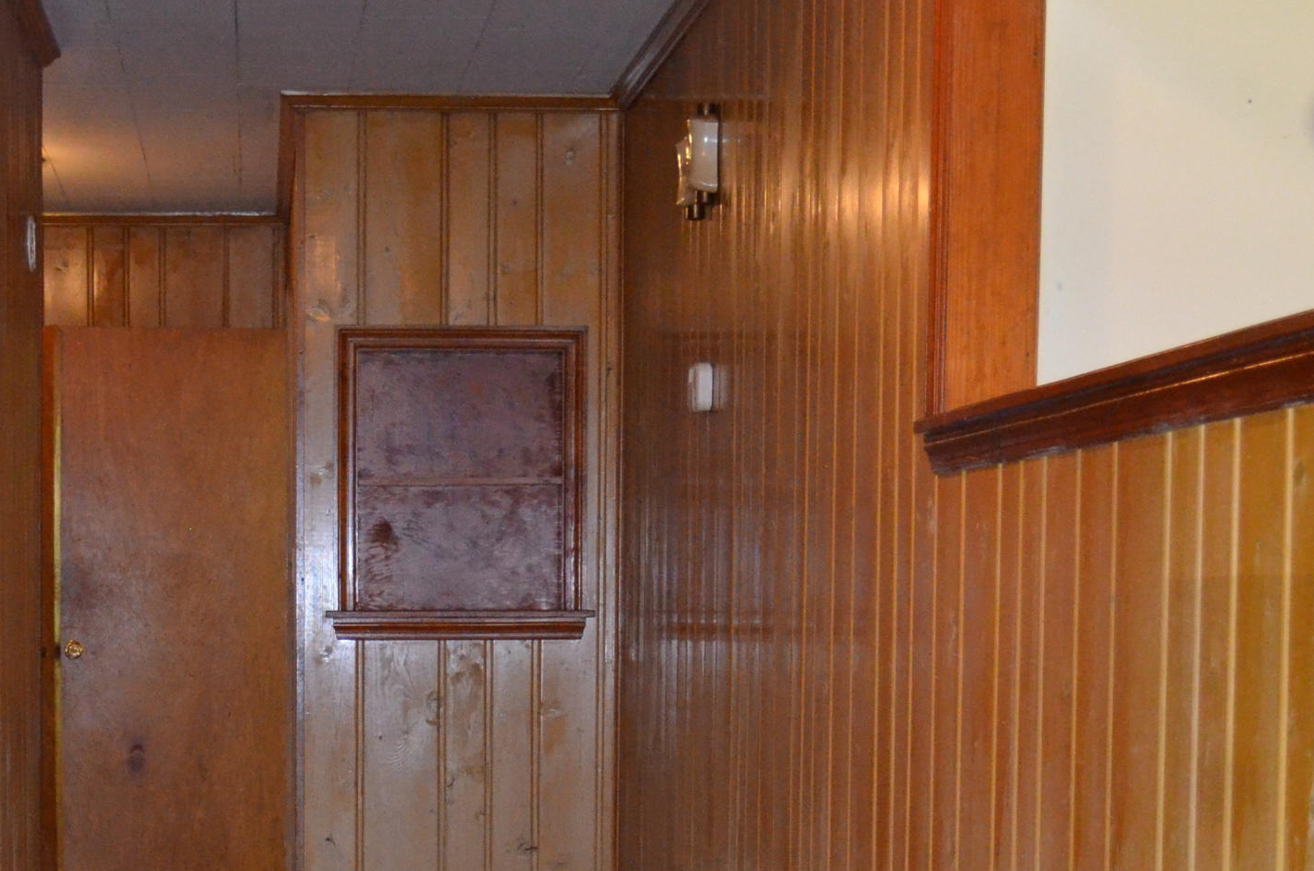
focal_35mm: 89
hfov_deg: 22.7
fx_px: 3242
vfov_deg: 15.1
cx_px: 336
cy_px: 803
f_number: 4.5
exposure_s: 1/60
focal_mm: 28
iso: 3200
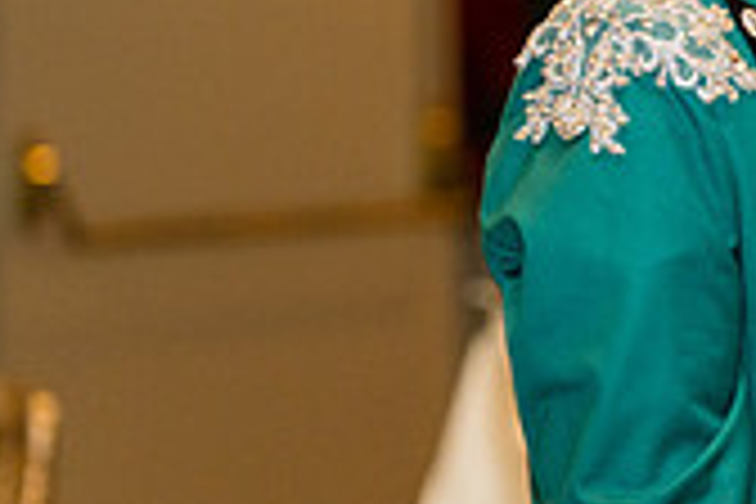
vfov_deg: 4.7
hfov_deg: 6.9
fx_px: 6174
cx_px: 1138
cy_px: 38
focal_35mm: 294
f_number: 2
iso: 1000
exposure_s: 1/200
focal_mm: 85
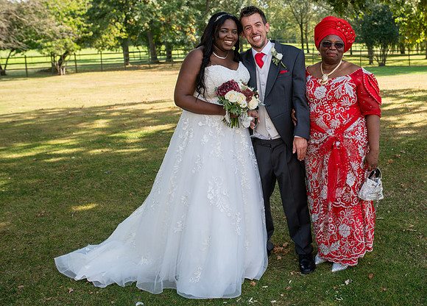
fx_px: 555
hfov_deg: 41.5
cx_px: 286
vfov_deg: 30.7
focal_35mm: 46
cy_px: 116
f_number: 4
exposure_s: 1/200
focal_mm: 35
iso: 100
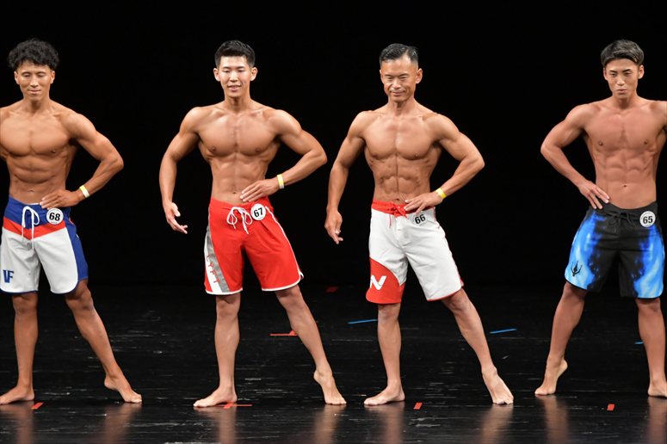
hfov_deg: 7.6
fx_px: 5000
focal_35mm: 270
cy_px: 222
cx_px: 334
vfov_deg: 5.1
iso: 3200
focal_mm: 180
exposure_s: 1/400
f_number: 5.6
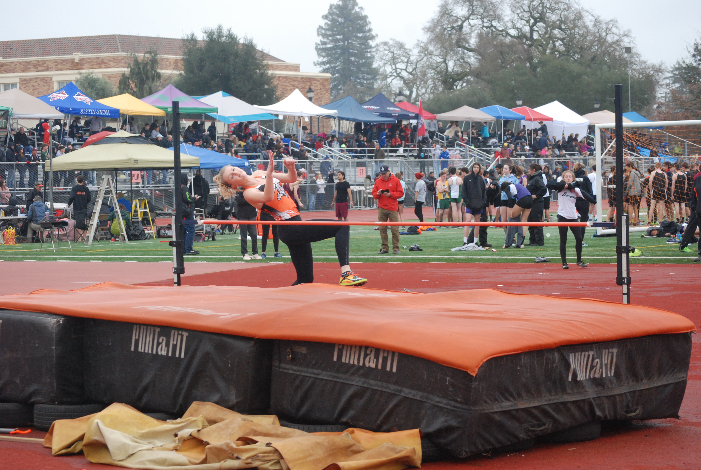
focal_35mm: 102
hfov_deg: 20.0
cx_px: 350
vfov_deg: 13.5
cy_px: 235
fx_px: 1989
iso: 1000
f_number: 7.1
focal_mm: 68
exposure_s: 1/800
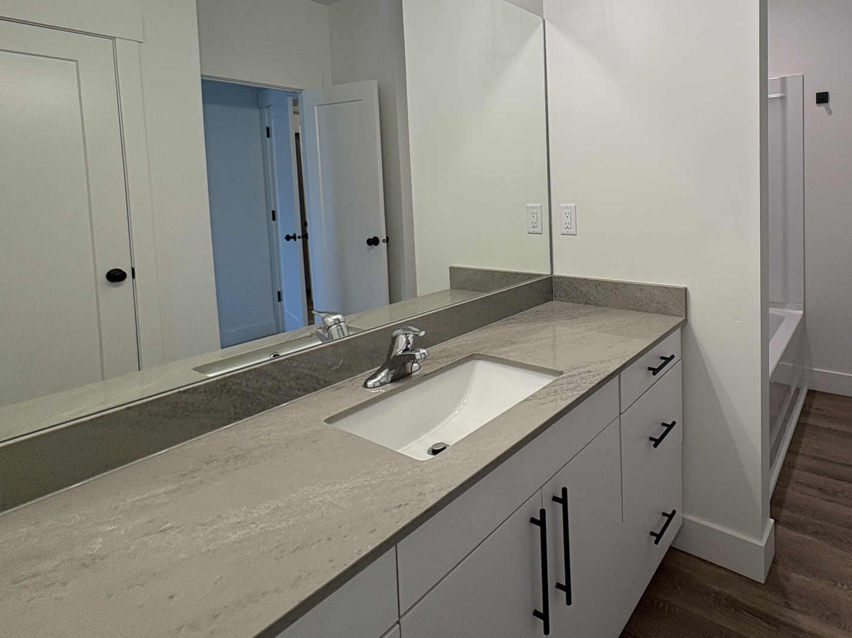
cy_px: 207
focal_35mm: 20
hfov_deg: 78.1
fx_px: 492
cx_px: 591
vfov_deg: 64.1
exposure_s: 1/120
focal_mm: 2.22
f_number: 2.2
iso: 80
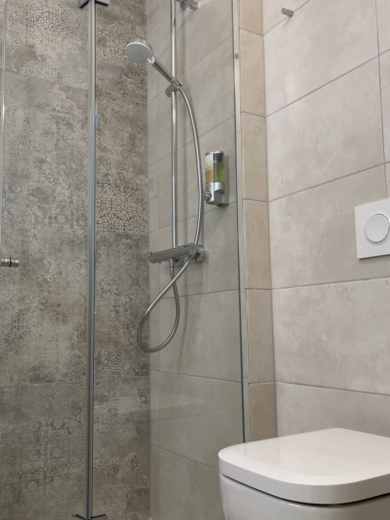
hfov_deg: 42.9
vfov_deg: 55.4
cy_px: 261
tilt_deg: +8.0
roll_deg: +0.4
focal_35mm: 33
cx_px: 185
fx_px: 496
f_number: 1.6
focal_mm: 5.1
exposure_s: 1/100
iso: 125
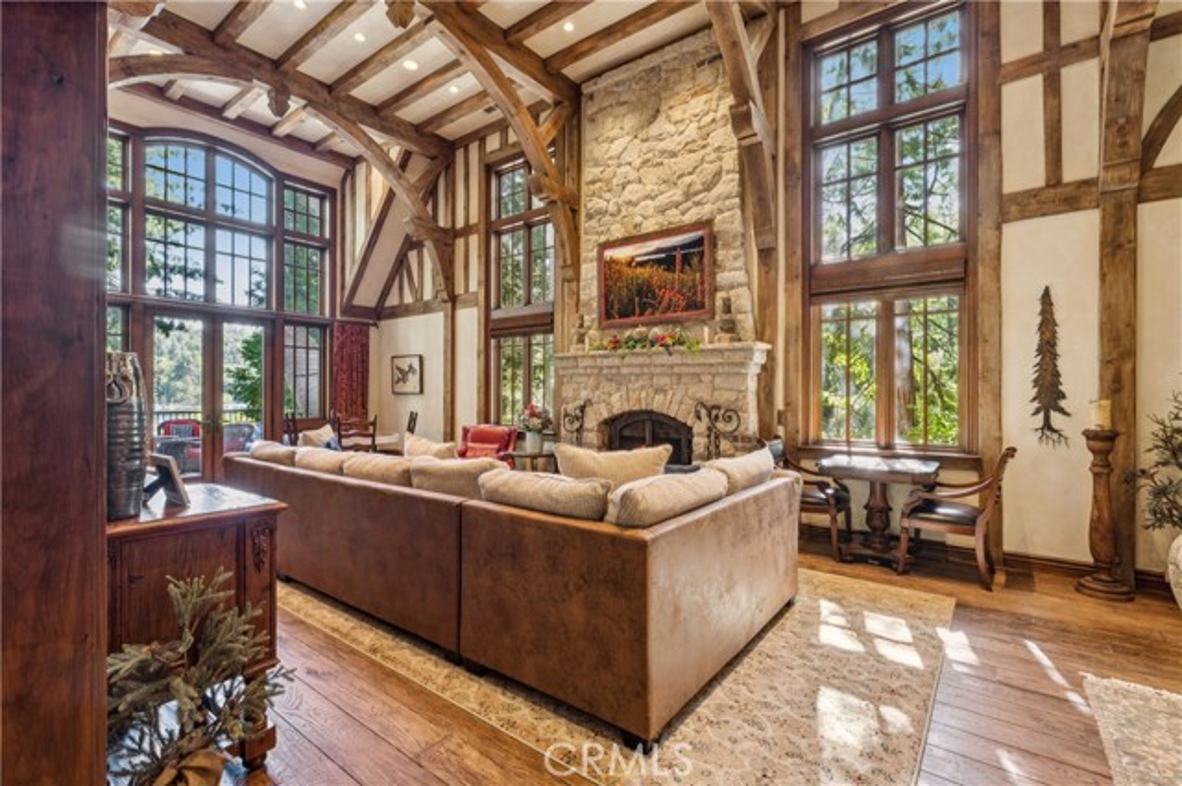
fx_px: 535
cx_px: 591
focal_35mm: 16
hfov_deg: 95.7
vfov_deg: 72.7
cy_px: 393
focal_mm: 16.3
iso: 100
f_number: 13
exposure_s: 1
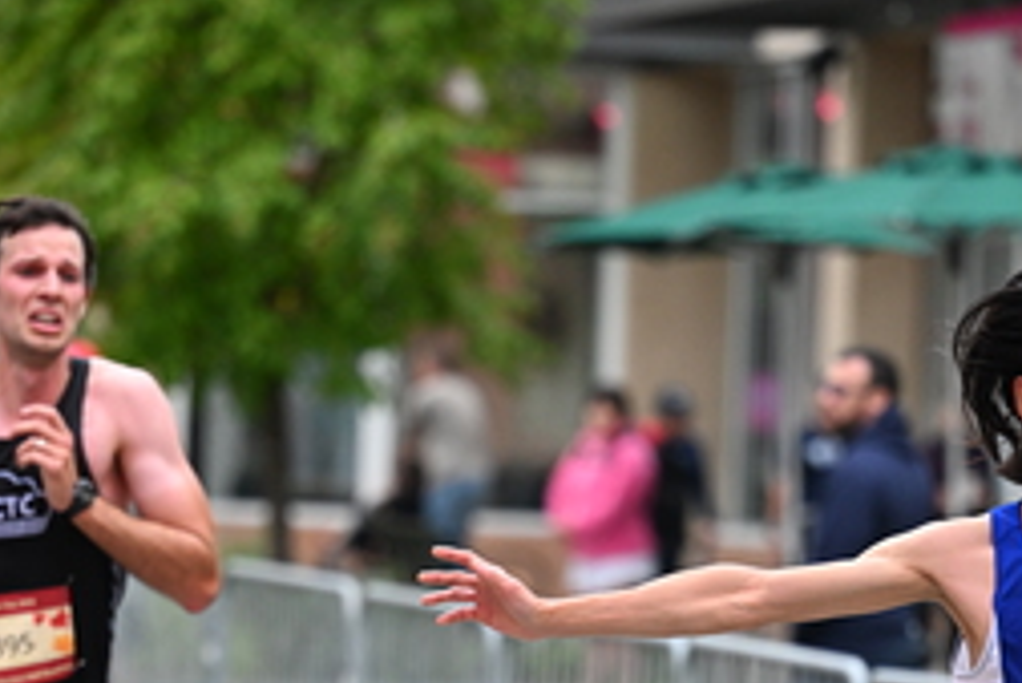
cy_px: 701
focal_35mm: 283
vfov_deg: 4.9
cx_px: 594
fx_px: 8038
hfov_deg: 7.3
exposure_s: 1/1250
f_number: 2.8
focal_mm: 130
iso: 1600
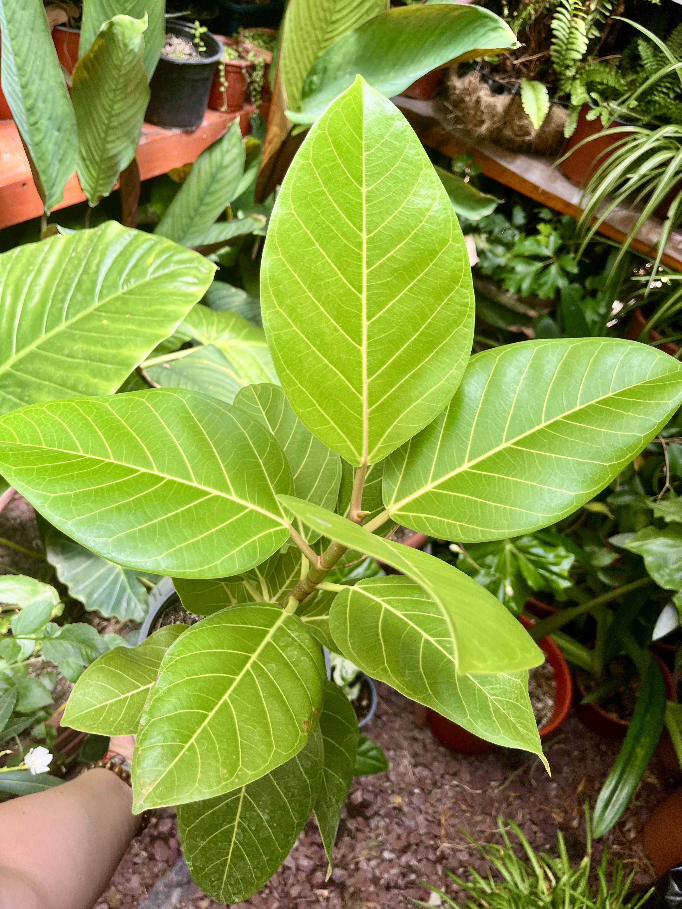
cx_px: 341
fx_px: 683
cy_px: 454
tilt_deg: -45.5
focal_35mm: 26
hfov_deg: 53.1
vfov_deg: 67.3
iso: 50
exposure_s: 1/340
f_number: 1.6
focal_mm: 5.1
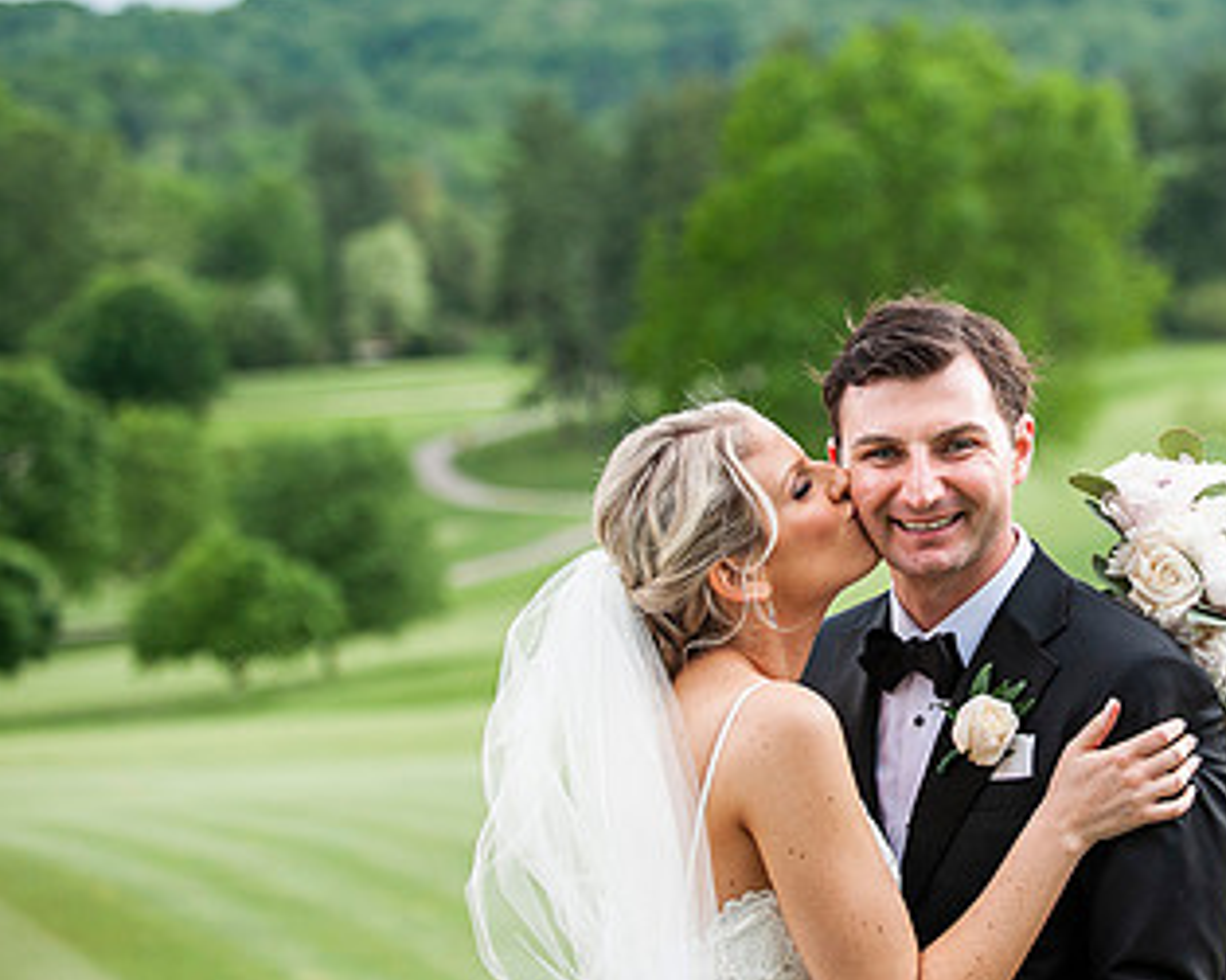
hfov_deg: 14.7
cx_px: 1003
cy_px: 457
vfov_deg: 11.9
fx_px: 4716
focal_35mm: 130
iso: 640
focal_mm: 75
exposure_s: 1/800
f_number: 2.8
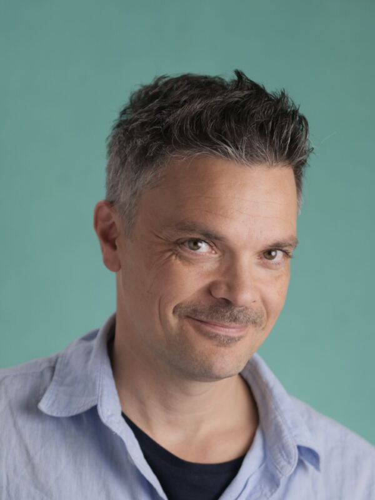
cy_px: 250
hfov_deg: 16.4
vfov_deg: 21.8
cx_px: 188
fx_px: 1300
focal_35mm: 90
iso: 200
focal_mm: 45
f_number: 1.8
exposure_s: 1/200
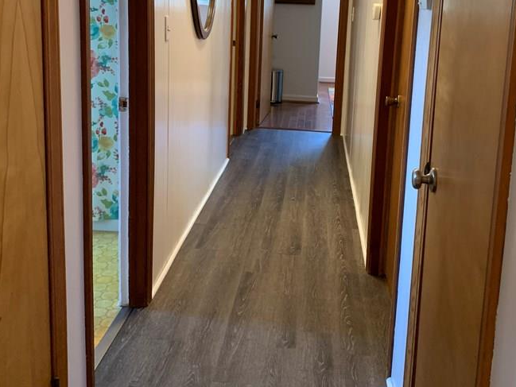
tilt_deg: -10.4
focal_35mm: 41
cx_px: 277
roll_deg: -1.7
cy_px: 108
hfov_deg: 45.7
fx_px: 611
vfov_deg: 34.6
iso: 250
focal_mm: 4.25
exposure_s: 1/60
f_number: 1.8
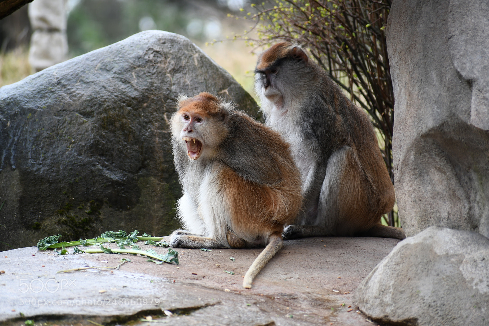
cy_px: 163
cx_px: 244
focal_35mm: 330
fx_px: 4481
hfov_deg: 6.2
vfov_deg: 4.2
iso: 400
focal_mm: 220
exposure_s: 1/50
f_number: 5.6
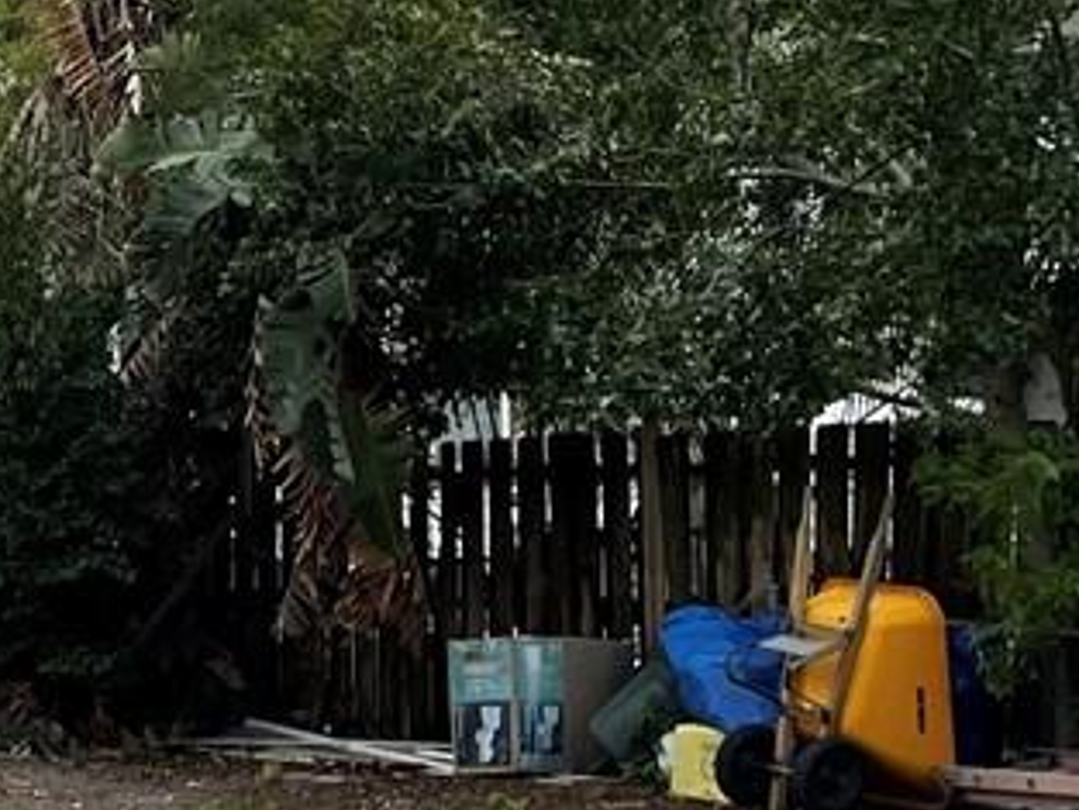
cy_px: 900
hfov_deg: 13.4
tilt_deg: -3.9
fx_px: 4147
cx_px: -848
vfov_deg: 11.0
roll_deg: +2.5
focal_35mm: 133
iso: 32
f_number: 1.6
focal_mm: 4.2
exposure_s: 1/3125
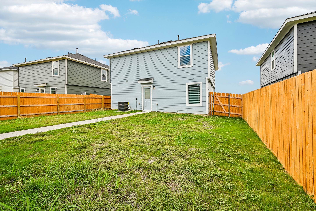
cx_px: 158
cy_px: 106
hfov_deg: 104.3
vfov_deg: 81.2
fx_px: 123
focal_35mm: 14
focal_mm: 14
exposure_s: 1/250
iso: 100
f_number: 8
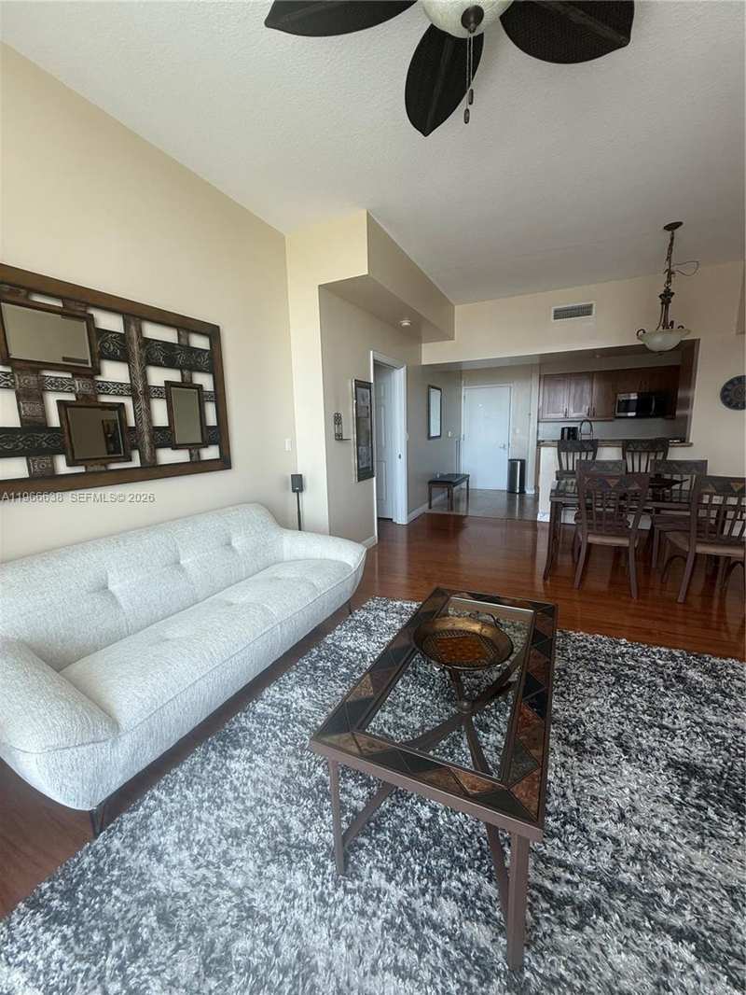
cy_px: 498
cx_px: 373
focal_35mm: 14
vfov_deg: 102.1
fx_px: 402
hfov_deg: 85.7
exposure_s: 1/99
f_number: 2.2
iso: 80
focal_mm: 2.22
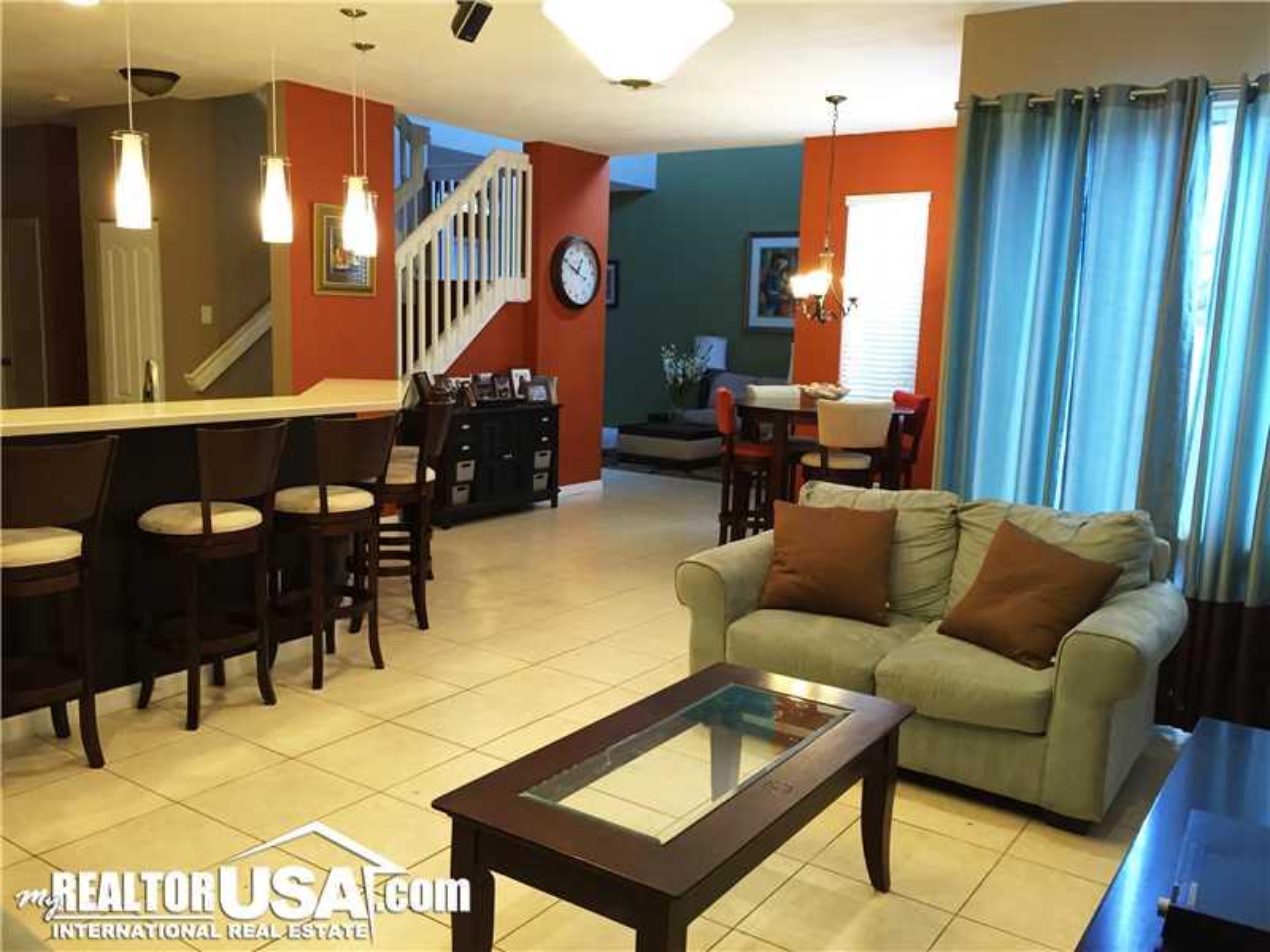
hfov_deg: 61.7
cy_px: 476
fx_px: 1064
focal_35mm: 29
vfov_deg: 48.2
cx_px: 635
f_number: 2.2
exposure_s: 1/30
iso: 100
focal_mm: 4.15
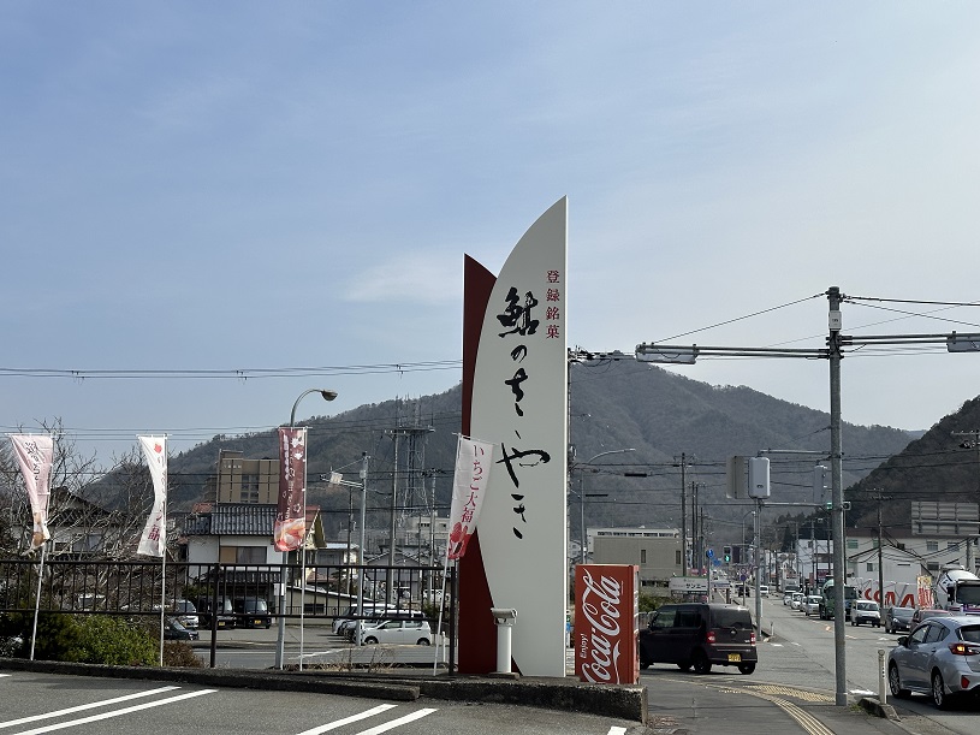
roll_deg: -1.0
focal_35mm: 48
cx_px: 490
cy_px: 368
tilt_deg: +6.8
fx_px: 1359
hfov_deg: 39.7
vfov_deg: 30.3
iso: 64
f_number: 1.78
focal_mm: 6.86
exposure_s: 1/7092
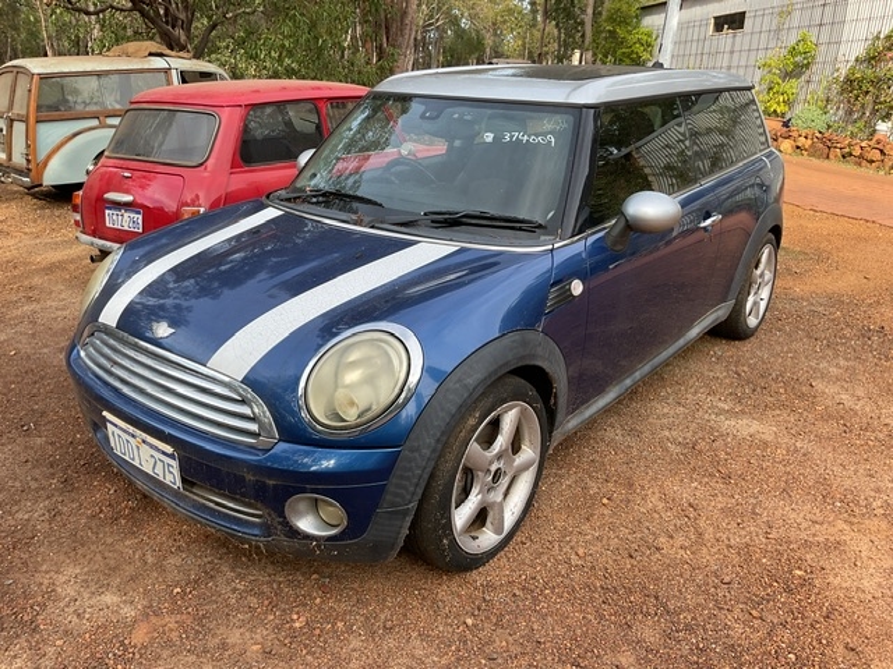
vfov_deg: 48.2
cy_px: 334
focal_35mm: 29
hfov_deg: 61.7
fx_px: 748
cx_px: 446
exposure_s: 1/262
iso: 16
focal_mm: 3
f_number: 1.8
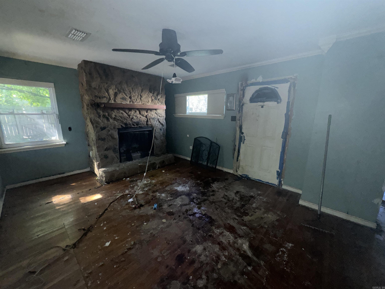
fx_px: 156
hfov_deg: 102.1
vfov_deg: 85.7
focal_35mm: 14
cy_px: 144
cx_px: 192
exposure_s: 1/40
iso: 200
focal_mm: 2.22
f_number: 2.2
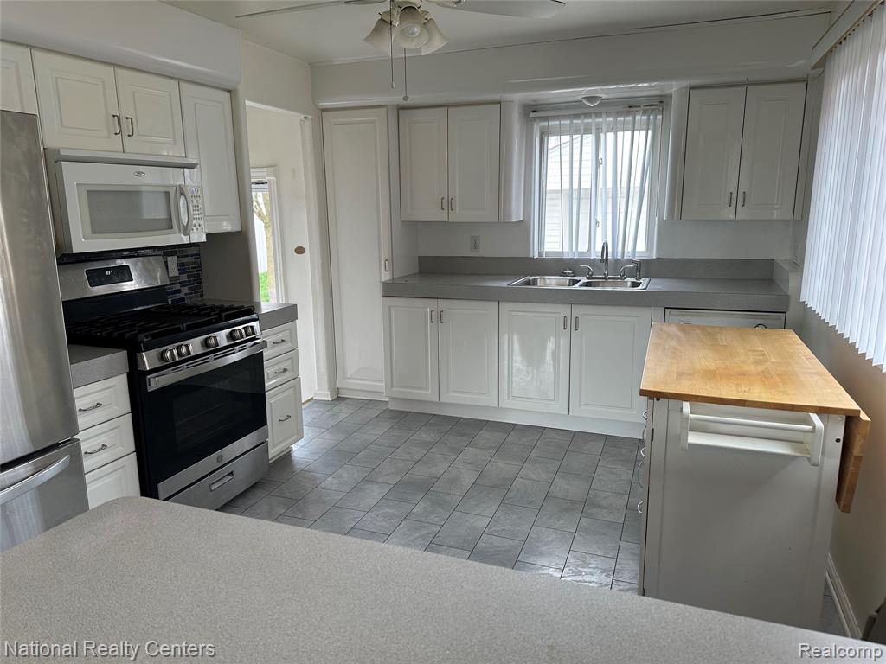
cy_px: 332
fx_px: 614
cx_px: 443
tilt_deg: -11.0
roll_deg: +0.6
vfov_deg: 56.8
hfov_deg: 71.6
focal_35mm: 24
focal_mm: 6.86
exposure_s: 1/120
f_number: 1.78
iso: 100
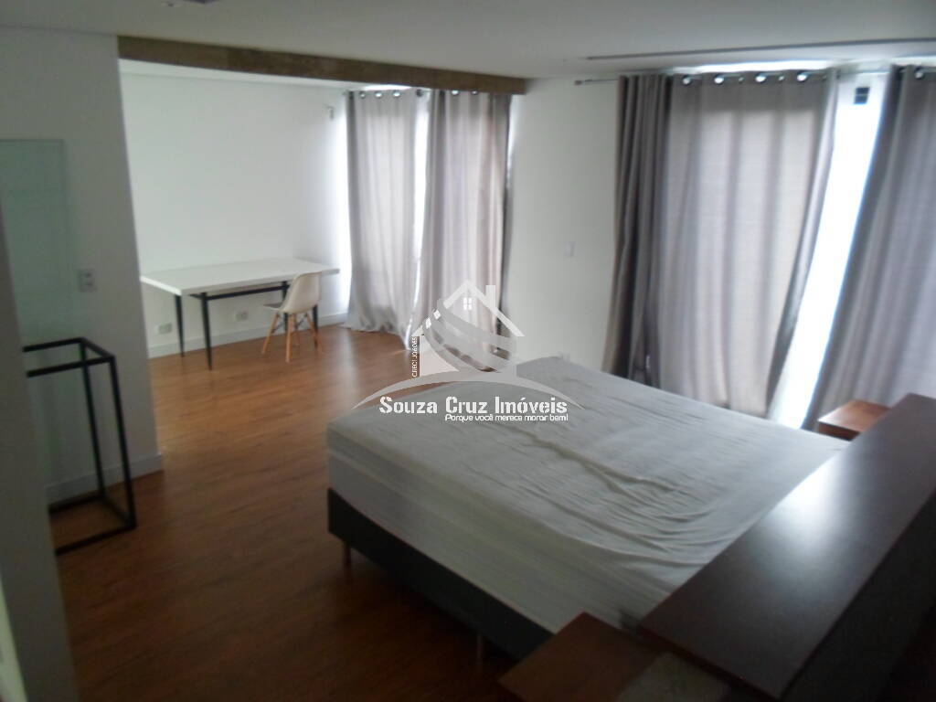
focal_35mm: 25
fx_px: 676
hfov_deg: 69.4
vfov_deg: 54.9
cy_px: 351
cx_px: 468
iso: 160
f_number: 2.5
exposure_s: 1/30
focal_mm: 4.5
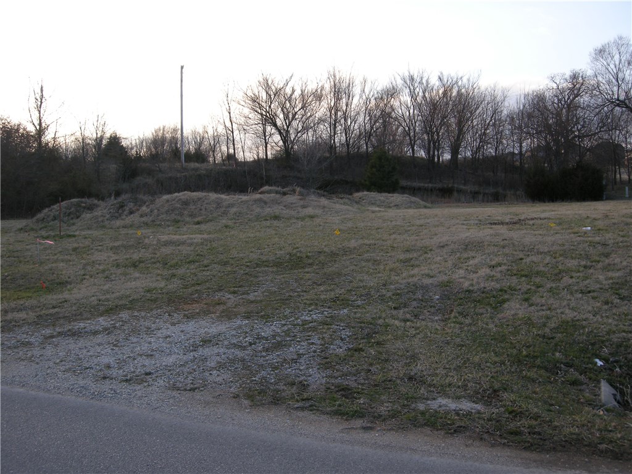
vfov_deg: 40.7
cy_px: 237
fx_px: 639
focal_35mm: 35
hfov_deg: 52.6
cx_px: 316
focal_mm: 7.5
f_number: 3.8
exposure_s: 1/123
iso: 64
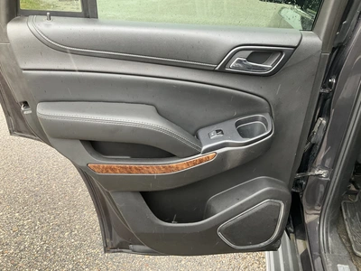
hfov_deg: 61.7
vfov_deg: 48.2
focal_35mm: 29
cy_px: 136
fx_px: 302
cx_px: 180
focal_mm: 3
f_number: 1.8
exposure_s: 1/122
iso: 64
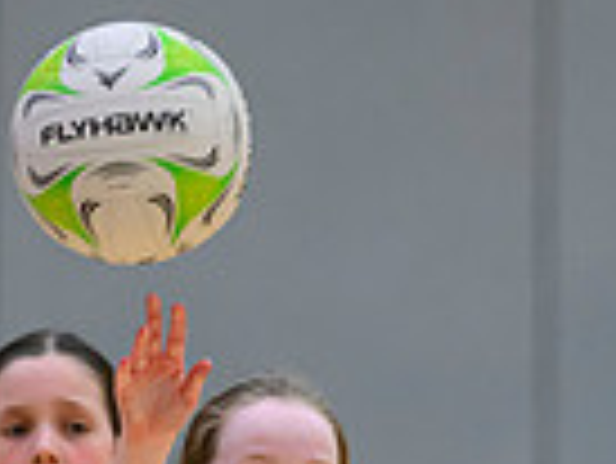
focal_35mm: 869
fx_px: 15478
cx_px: 309
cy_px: 1043
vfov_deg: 1.7
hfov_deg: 2.3
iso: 3200
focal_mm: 175
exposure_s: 1/1250
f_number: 3.2
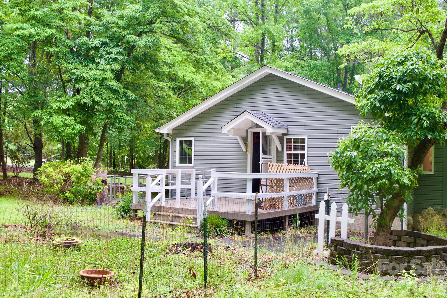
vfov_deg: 34.6
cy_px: 150
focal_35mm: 39
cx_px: 219
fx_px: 478
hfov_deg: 50.1
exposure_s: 1/160
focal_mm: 25
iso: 400
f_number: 6.3
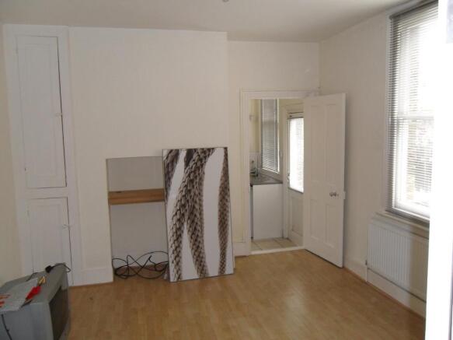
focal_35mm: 28
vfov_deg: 49.7
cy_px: 170
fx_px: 366
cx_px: 226
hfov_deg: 63.5
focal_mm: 5
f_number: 3.4
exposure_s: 1/45
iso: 200
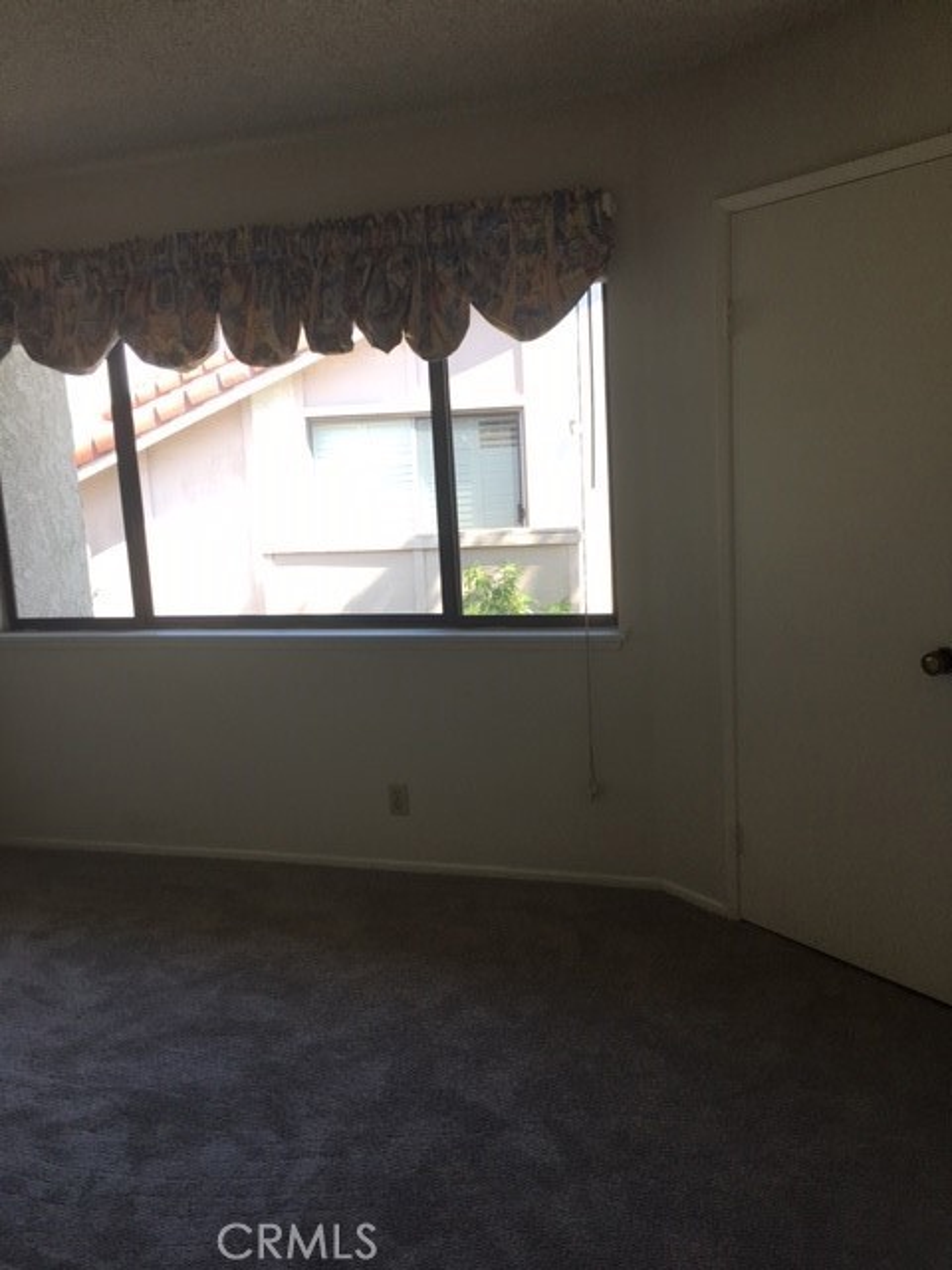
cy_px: 635
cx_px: 476
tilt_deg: -9.8
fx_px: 1063
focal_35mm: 29
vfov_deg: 61.7
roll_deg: +1.2
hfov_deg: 48.2
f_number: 2.2
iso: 25
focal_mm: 4.15
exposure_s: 1/100
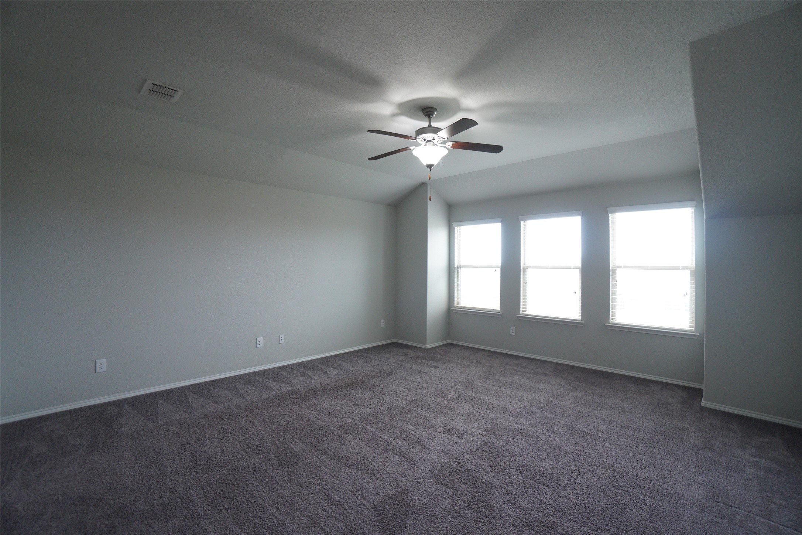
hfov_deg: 100.4
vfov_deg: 77.3
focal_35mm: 15
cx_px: 401
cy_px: 268
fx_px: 334
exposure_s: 1/60
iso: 800
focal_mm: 10
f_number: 4
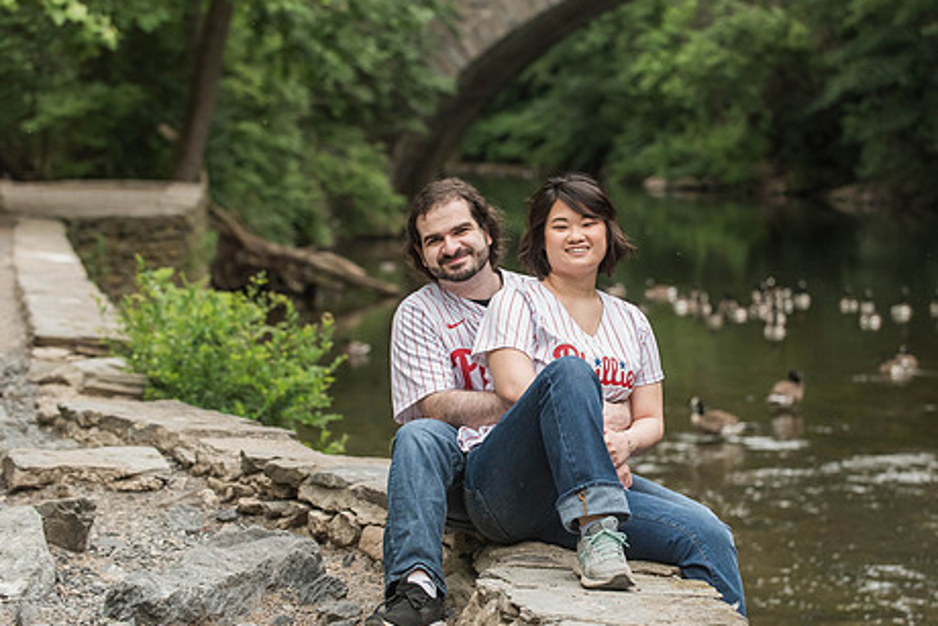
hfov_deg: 16.5
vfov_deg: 11.1
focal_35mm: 124
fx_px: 3232
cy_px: 333
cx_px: 583
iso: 1600
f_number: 4
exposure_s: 1/800
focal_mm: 98
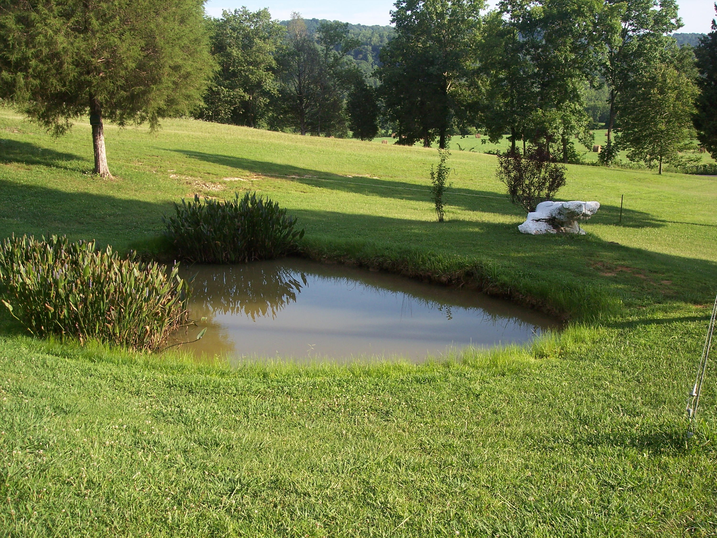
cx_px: 358
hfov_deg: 47.9
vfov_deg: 36.8
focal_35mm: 39
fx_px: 808
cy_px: 269
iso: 100
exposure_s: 1/180
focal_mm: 8
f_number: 3.4
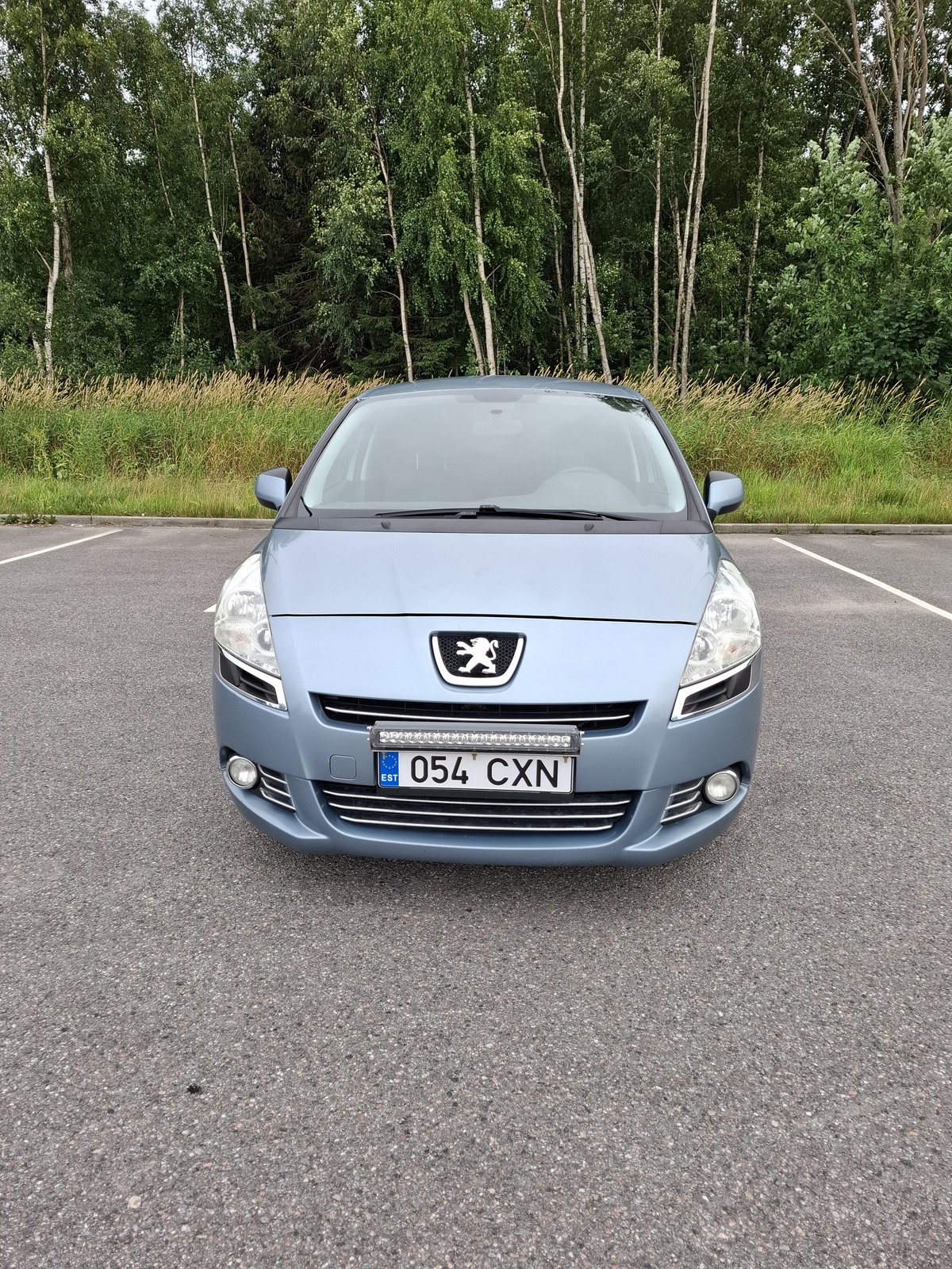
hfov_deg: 58.9
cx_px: 476
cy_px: 634
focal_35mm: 23
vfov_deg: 73.9
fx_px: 843
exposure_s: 1/260
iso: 50
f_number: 1.8
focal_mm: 5.54
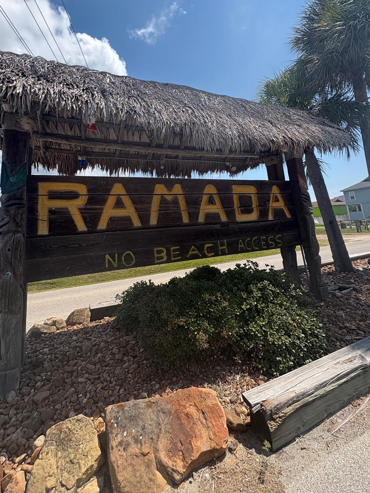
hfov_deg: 71.6
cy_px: 179
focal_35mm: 18
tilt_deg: +11.0
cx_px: 178
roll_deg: +4.1
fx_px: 257
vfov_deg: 85.7
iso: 50
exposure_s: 1/1832
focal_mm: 2.22
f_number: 2.2
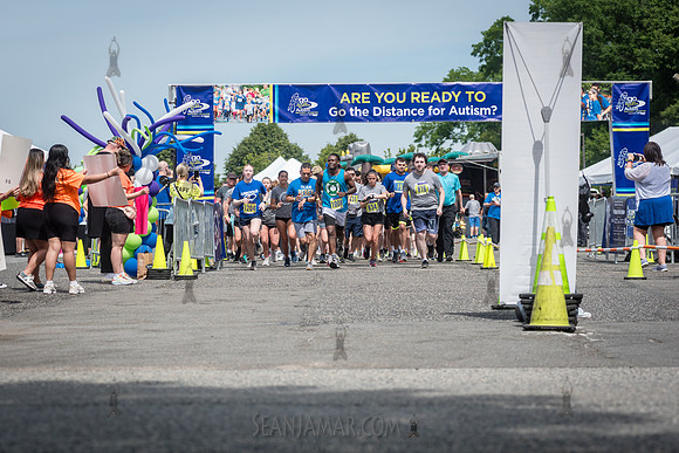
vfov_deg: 12.4
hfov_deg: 18.5
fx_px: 2089
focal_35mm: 111
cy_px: 227
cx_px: 329
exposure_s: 1/1600
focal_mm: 105
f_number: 4.5
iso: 250
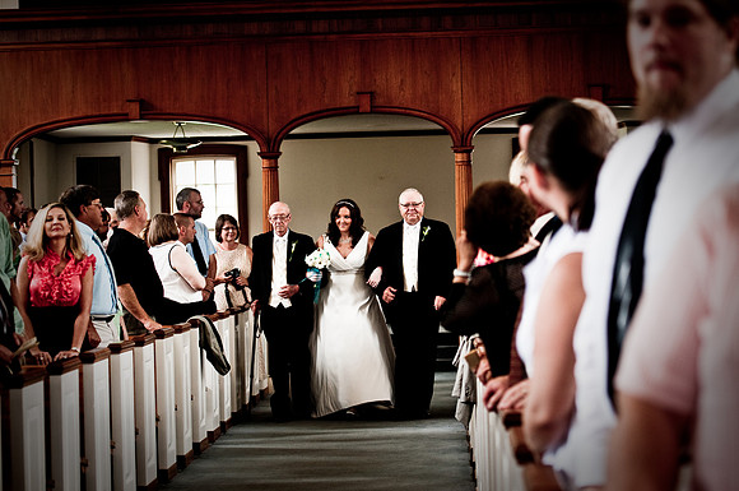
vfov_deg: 13.0
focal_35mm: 105
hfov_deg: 19.5
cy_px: 246
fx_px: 2152
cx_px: 370
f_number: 2.8
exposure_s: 1/50
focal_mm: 70
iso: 200
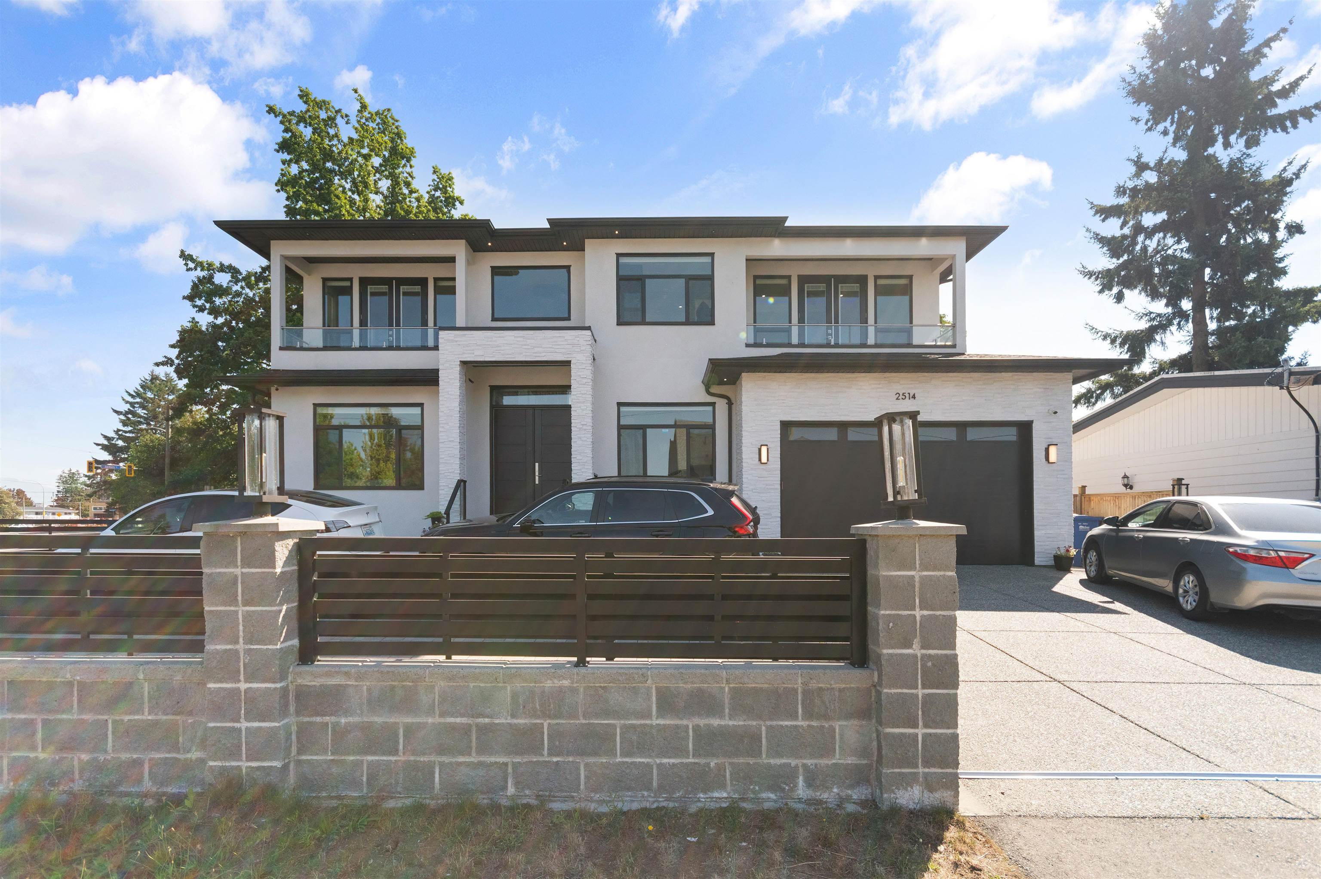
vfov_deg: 77.2
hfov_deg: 100.4
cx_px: 660
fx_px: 550
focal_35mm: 15
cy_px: 440
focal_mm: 10
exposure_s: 1/800
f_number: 7.1
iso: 320
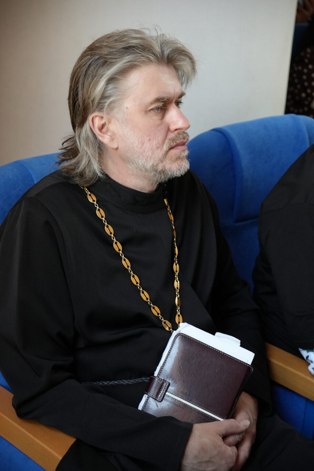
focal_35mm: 75
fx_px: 981
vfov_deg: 27.0
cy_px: 236
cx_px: 157
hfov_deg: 18.2
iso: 2500
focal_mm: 50
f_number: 4
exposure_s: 1/160
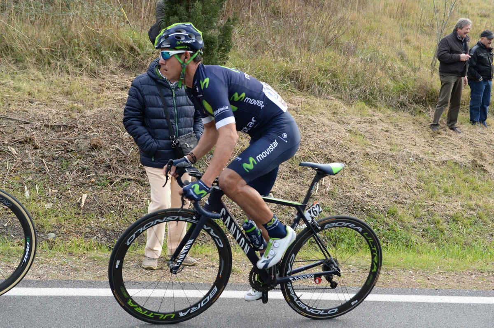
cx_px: 247
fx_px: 658
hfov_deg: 41.1
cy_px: 164
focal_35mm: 48
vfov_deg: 28.0
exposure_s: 1/1000
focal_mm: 48
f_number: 4.5
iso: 1000
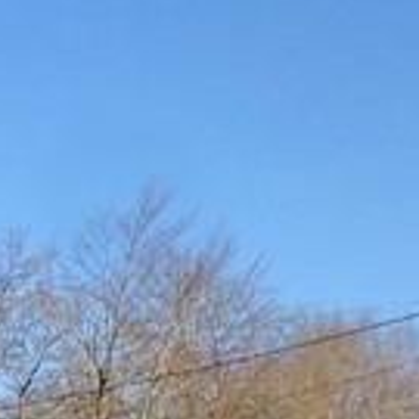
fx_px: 2520
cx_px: -652
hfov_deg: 8.5
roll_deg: +0.6
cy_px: 1089
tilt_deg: -8.9
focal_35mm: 184
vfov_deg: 8.5
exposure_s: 1/813
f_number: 1.8
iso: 20
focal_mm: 4
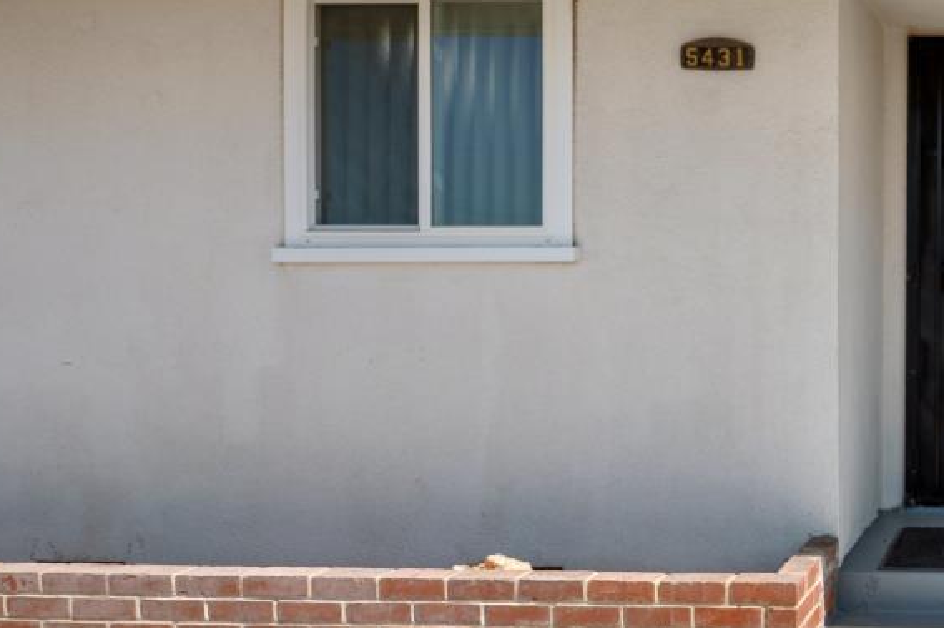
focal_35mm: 37
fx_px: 970
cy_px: 374
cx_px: 1037
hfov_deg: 41.4
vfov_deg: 35.8
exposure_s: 1/160
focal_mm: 14
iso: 250
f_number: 9
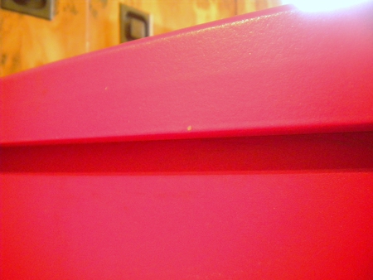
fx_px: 377
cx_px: 186
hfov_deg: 52.6
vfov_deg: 40.7
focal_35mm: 35
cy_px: 140
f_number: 3.1
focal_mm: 6.3
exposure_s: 1/8.8
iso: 637
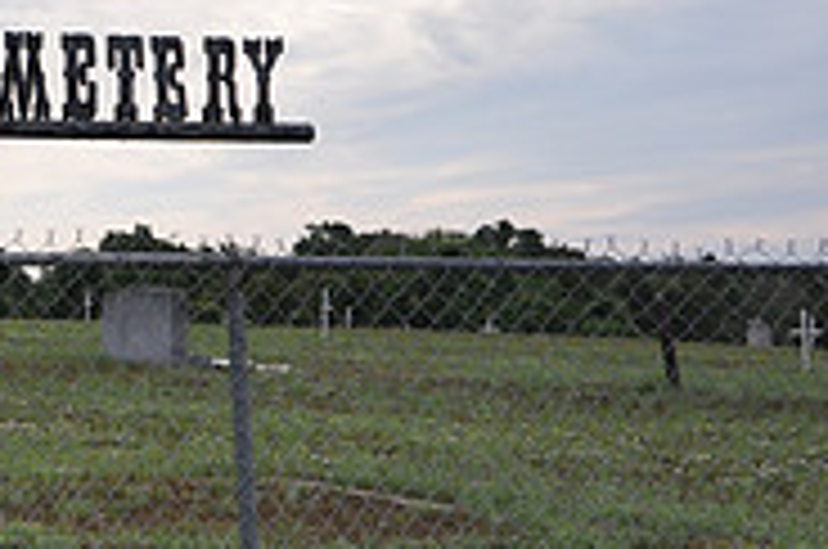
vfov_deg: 11.1
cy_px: 164
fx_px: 2824
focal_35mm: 123
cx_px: -310
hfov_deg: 15.7
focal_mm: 26
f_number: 5.6
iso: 200
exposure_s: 1/200
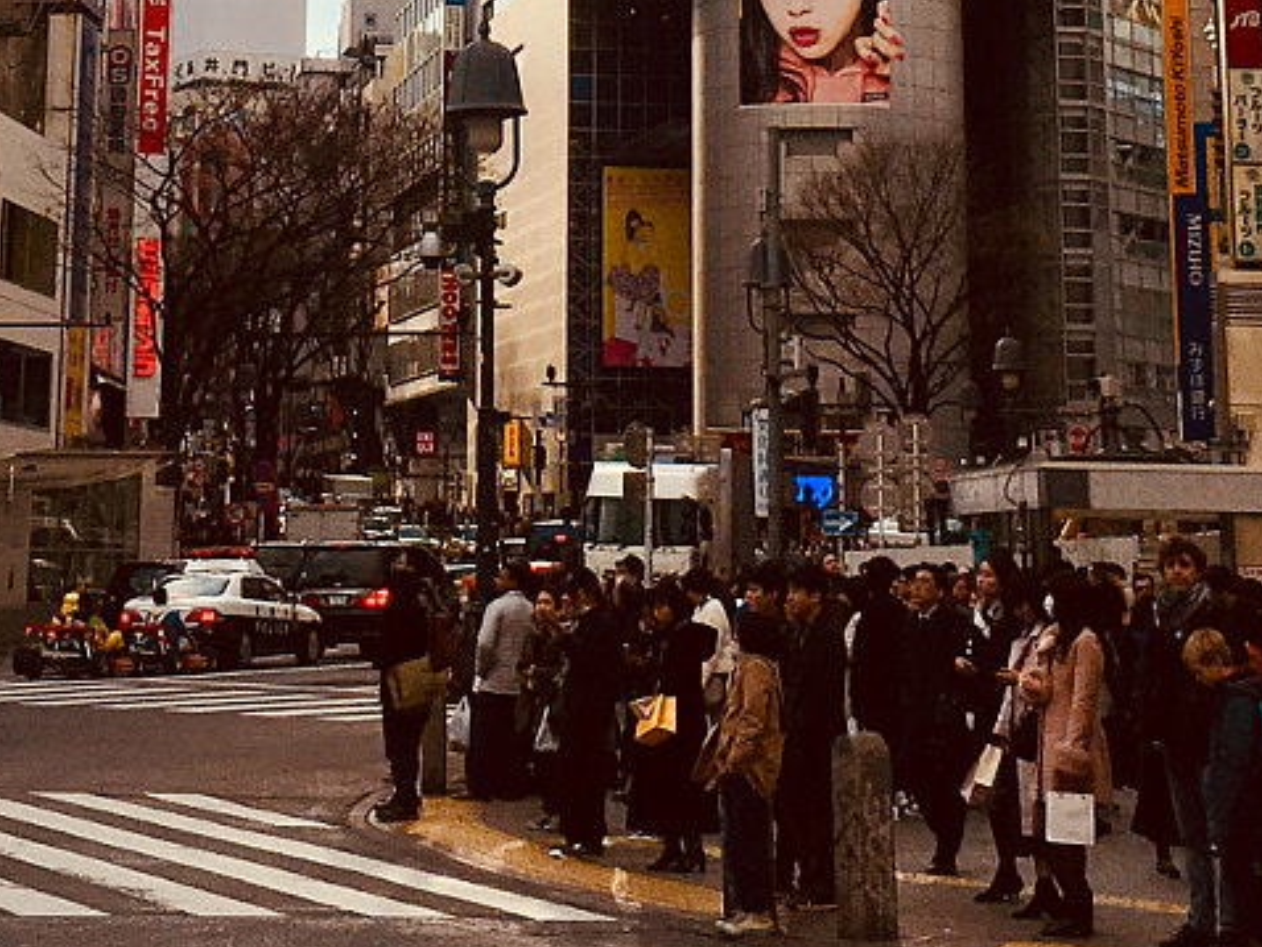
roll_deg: -1.3
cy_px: -382
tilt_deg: +13.9
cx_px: 404
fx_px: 3538
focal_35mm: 97
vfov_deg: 14.4
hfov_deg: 20.1
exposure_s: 1/1876
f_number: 2.2
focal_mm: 4.15
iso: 25
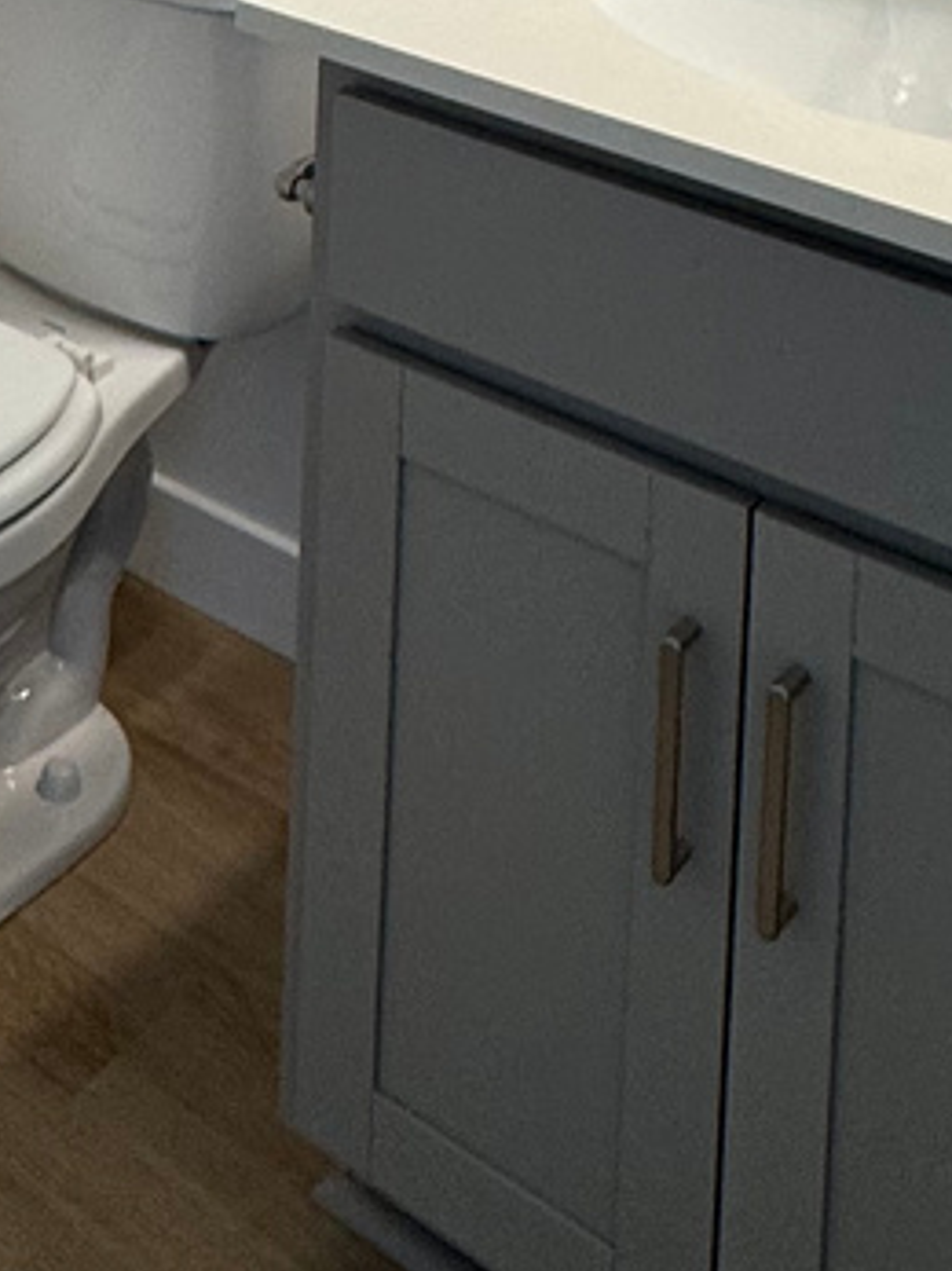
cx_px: 33
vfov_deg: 24.1
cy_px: -663
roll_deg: -1.6
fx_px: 2275
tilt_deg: -3.3
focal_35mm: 62
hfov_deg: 22.8
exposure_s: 1/120
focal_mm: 2.22
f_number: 2.2
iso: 125
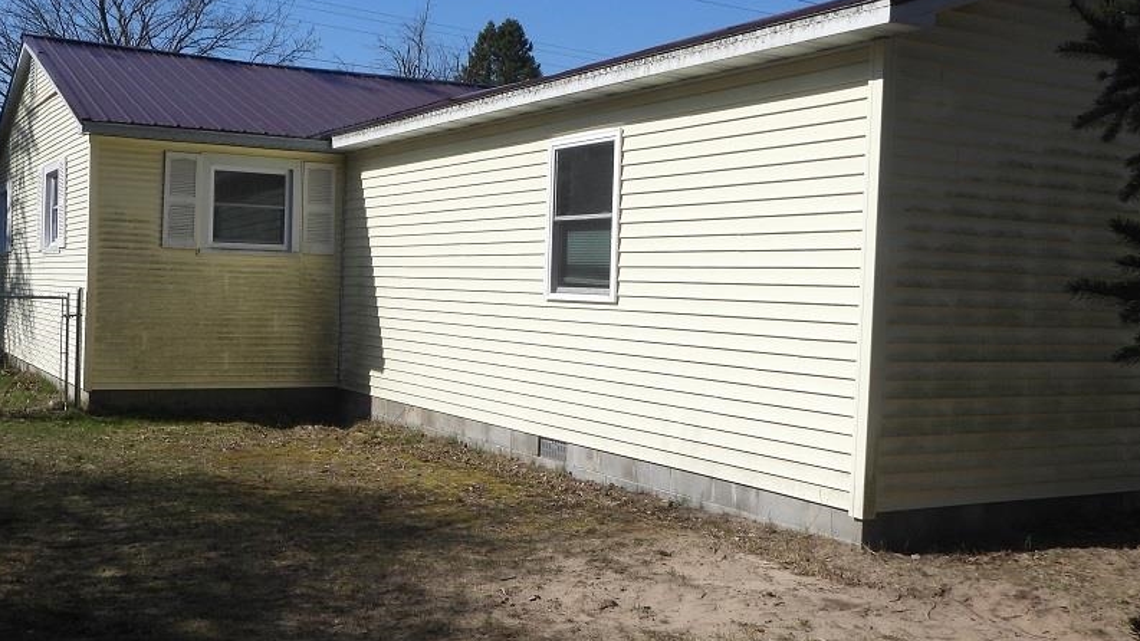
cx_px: 403
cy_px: 322
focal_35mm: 38
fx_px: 1149
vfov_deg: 31.2
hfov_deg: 52.0
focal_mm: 4.3
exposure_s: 1/1600
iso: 100
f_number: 3.5
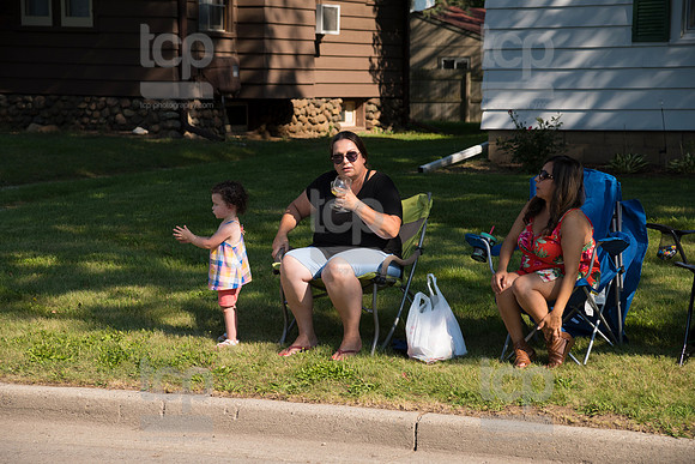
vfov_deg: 13.0
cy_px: 232
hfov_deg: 19.5
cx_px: 348
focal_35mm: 105
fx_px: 2027
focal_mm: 105
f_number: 6.3
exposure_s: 1/800
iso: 320
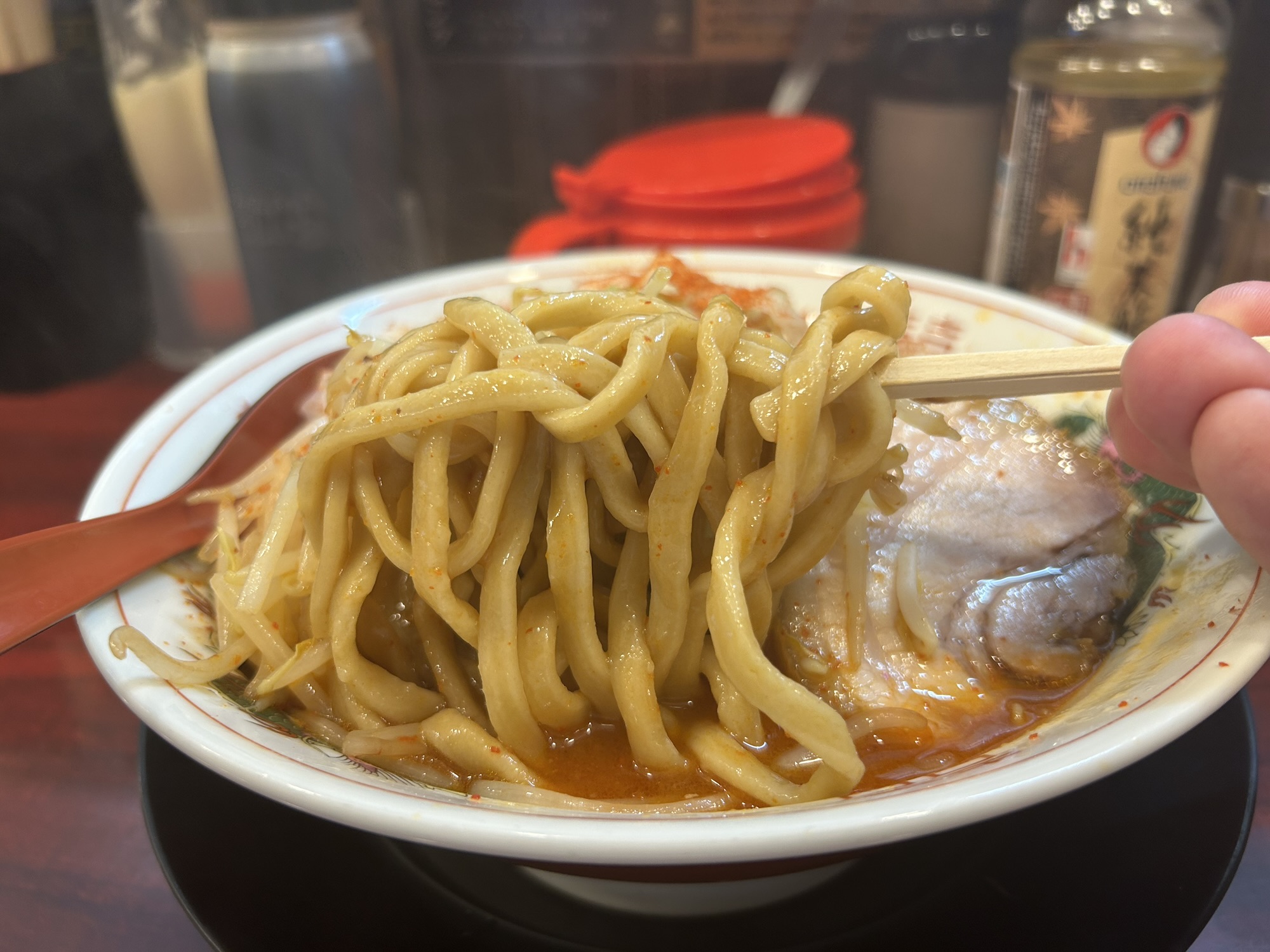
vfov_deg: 53.1
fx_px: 954
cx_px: 635
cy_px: 476
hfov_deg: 67.3
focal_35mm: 26
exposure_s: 1/50
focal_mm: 5.7
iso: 64
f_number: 1.5
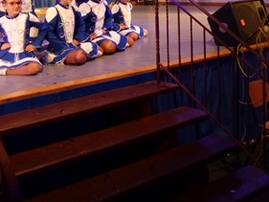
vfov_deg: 24.4
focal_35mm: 57
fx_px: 443
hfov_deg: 32.1
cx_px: 25
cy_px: -3
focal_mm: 4.5
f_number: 2.8
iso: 400
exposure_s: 1/60
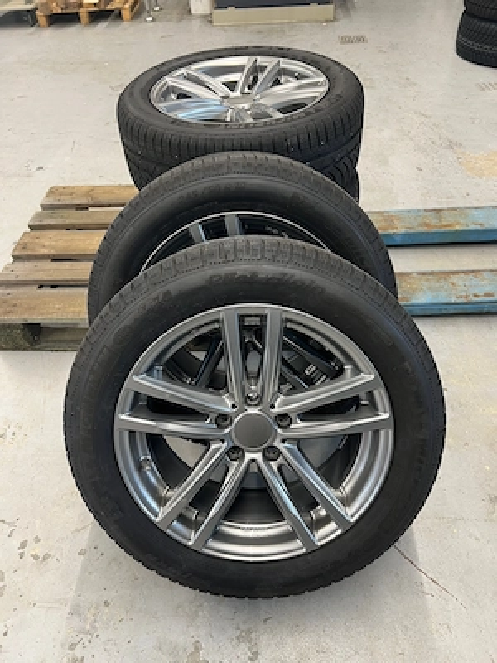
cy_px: 332
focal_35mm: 26
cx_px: 248
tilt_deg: -44.4
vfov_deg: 67.3
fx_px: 498
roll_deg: +5.4
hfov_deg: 53.1
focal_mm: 5.7
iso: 80
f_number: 1.5
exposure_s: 1/50
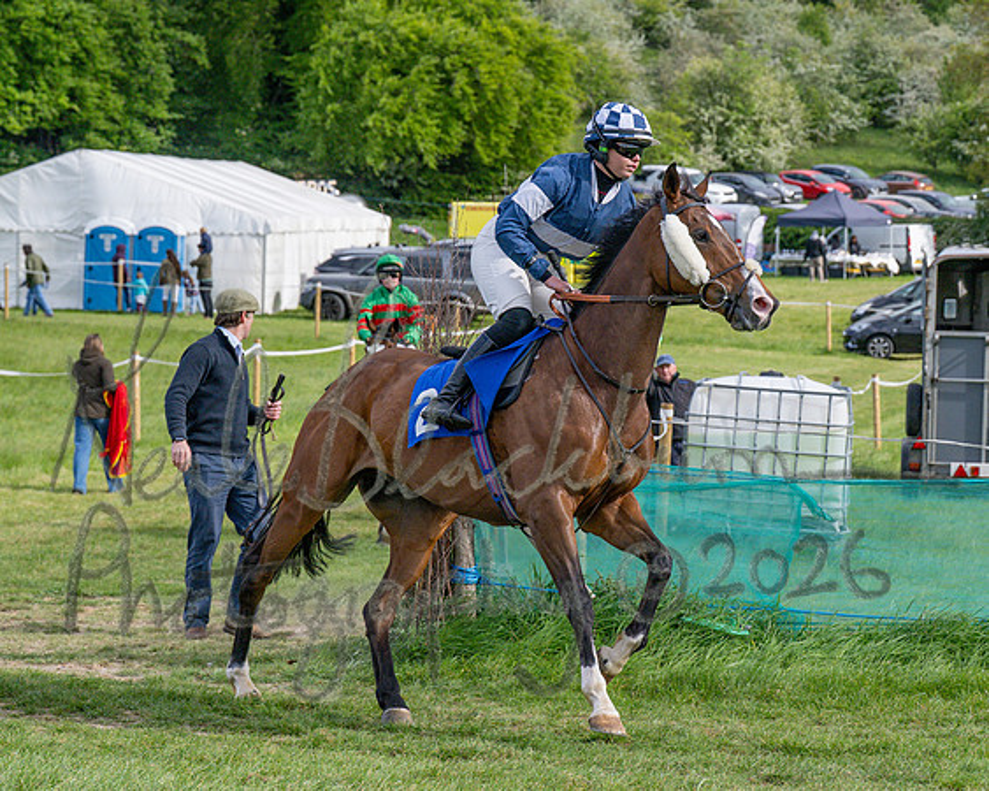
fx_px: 3889
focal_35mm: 133
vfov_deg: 11.6
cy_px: 347
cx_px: 483
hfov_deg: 14.5
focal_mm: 70
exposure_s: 1/2500
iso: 400
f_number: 4.5
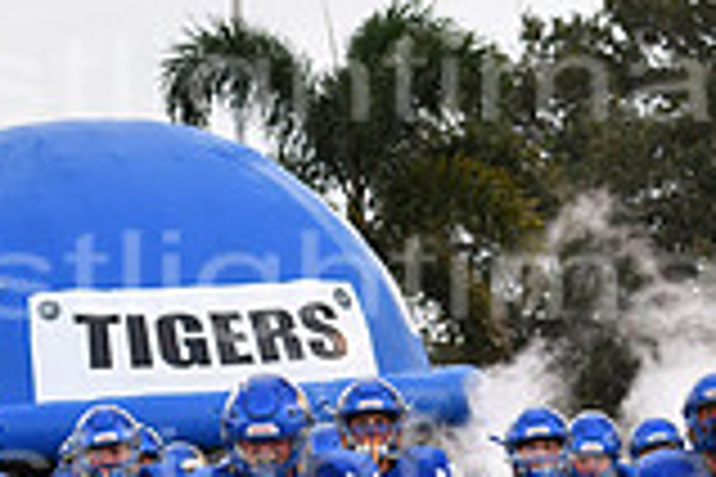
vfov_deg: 3.6
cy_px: 385
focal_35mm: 384
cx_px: 378
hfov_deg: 5.4
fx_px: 7637
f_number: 3.2
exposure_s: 1/1250
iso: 800
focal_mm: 70
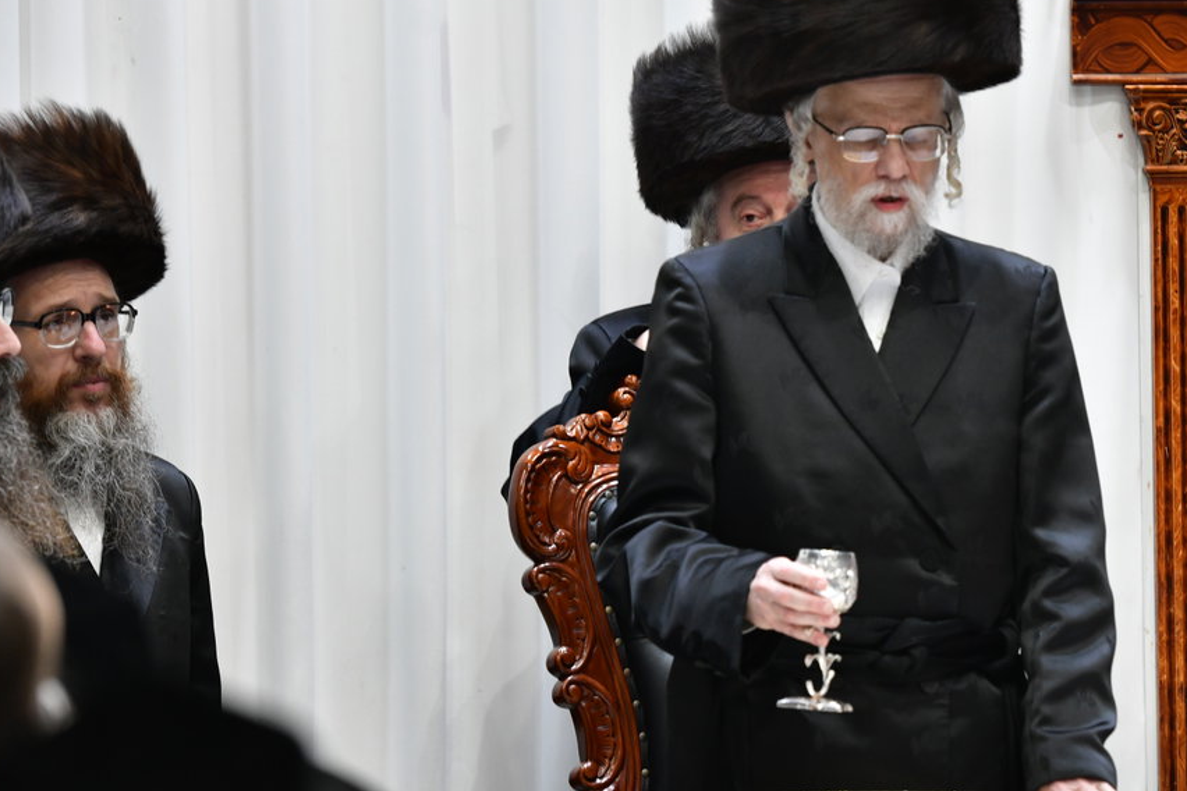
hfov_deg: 8.9
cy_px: 317
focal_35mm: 230
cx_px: 938
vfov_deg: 6.0
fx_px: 7583
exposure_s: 1/100
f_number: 5.6
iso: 1600
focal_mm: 140
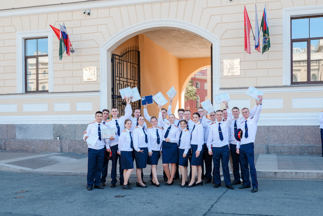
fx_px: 397
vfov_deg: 30.3
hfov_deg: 44.3
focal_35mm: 44
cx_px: 163
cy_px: 134
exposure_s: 1/800
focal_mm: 35
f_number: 3.2
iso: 100
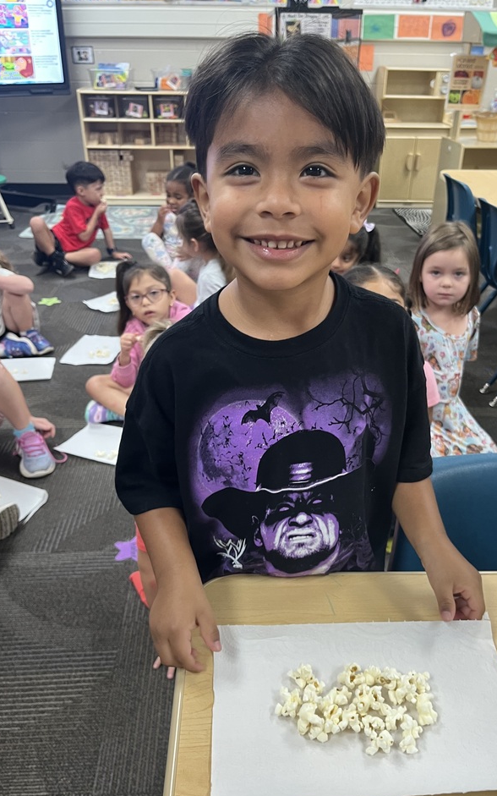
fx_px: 650
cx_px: 275
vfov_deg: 62.8
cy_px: 428
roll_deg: -0.2
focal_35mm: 30
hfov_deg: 41.8
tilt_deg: -28.6
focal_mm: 5.1
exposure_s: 1/60
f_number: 1.6
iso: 160
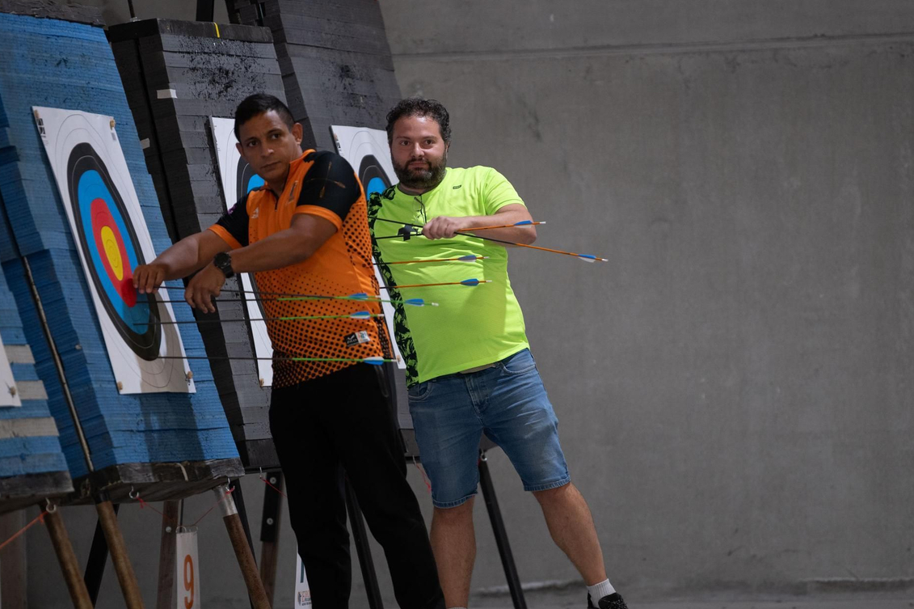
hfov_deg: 7.3
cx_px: 458
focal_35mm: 283
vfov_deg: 4.9
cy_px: 285
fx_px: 7182
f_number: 2.8
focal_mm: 200
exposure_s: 1/250
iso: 1000
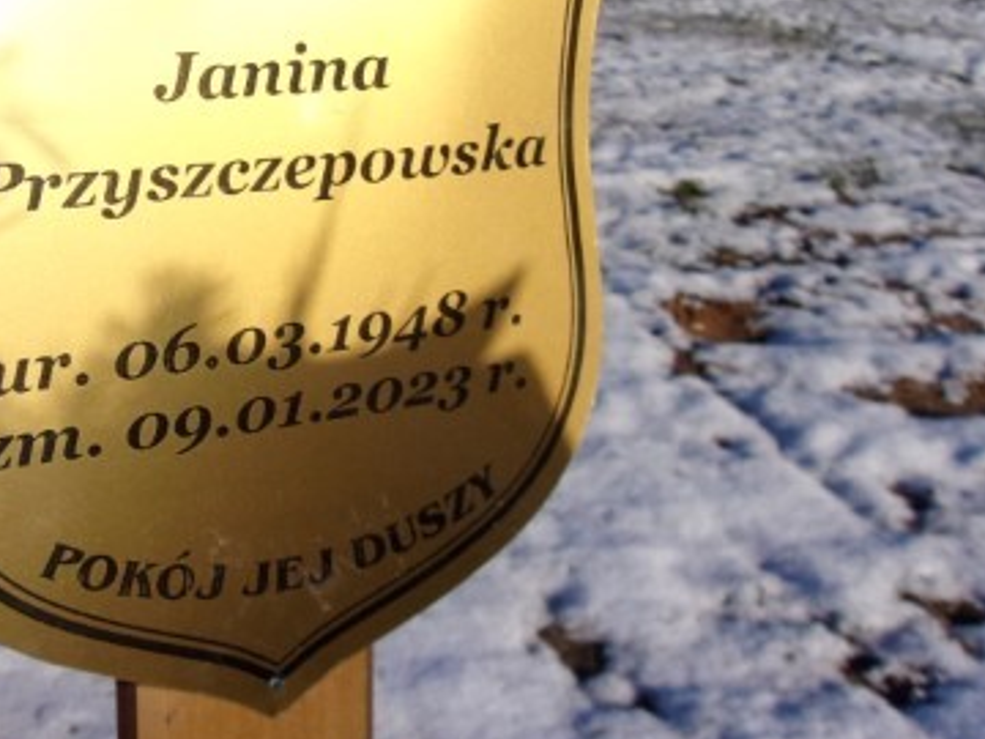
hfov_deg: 38.6
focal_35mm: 48
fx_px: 1366
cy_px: 161
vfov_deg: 29.7
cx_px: 241
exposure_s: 1/400
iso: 200
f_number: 10.4
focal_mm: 4.9
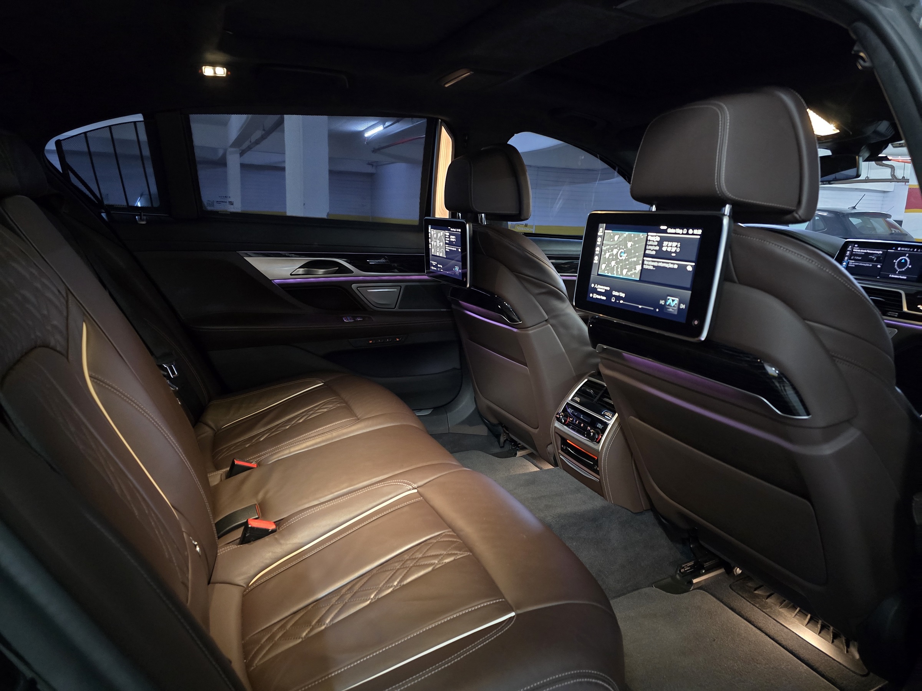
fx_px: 613
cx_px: 461
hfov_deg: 73.9
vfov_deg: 58.9
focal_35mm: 23
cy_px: 346
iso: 2000
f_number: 1.7
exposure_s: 1/15
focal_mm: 6.3
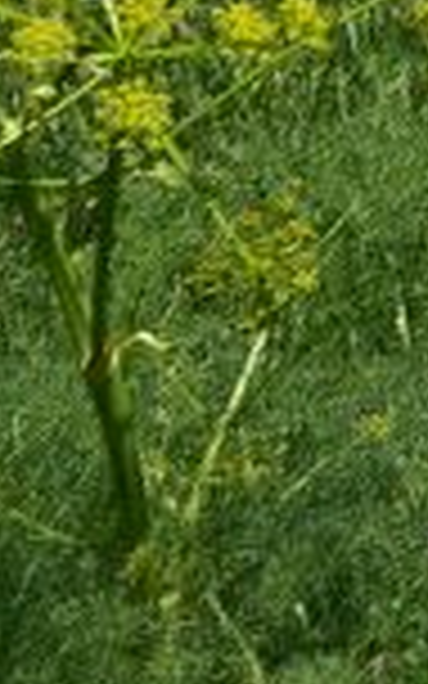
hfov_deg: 2.9
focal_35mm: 436
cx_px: 1802
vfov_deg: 4.7
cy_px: -979
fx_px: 8137
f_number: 16
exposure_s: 1/125
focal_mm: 50
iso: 160
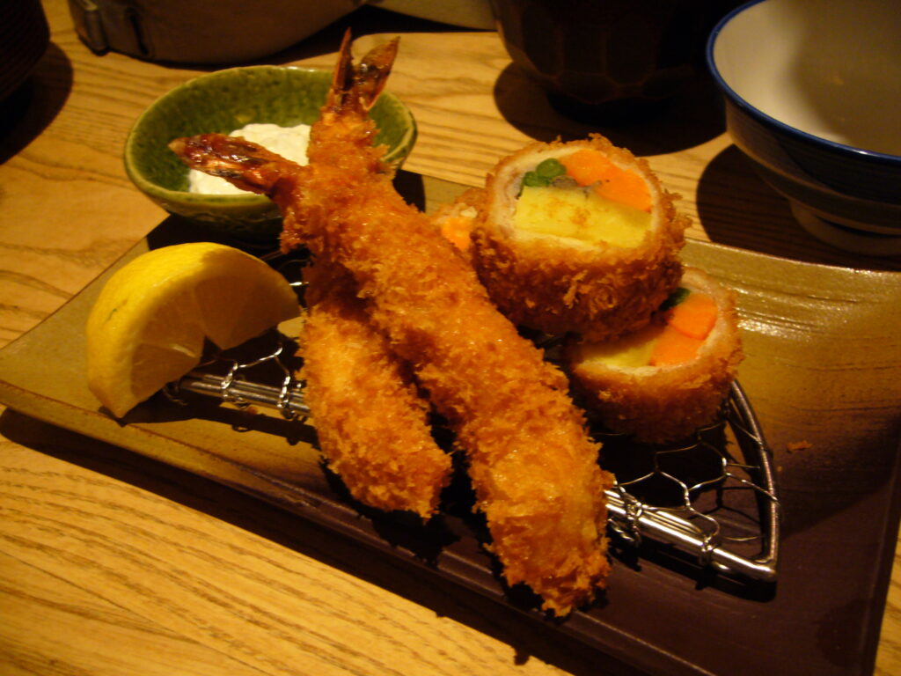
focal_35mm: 35
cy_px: 338
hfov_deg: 52.6
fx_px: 911
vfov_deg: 40.7
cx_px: 450
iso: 200
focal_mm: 5.8
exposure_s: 1/8
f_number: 2.8
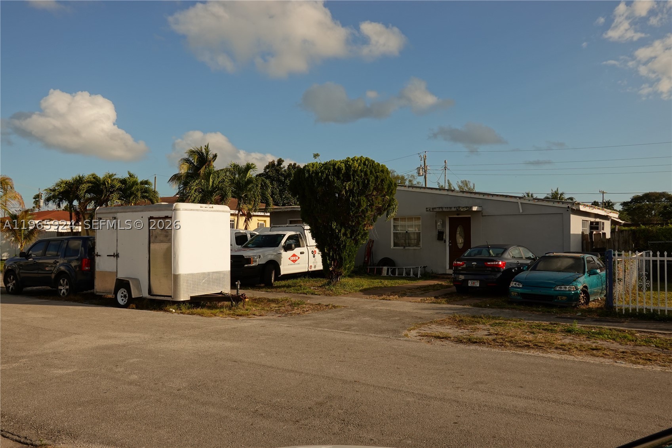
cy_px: 224
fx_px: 560
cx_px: 336
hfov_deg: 61.9
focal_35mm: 30
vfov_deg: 43.6
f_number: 4.5
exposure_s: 1/1000
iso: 100
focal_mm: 11.29
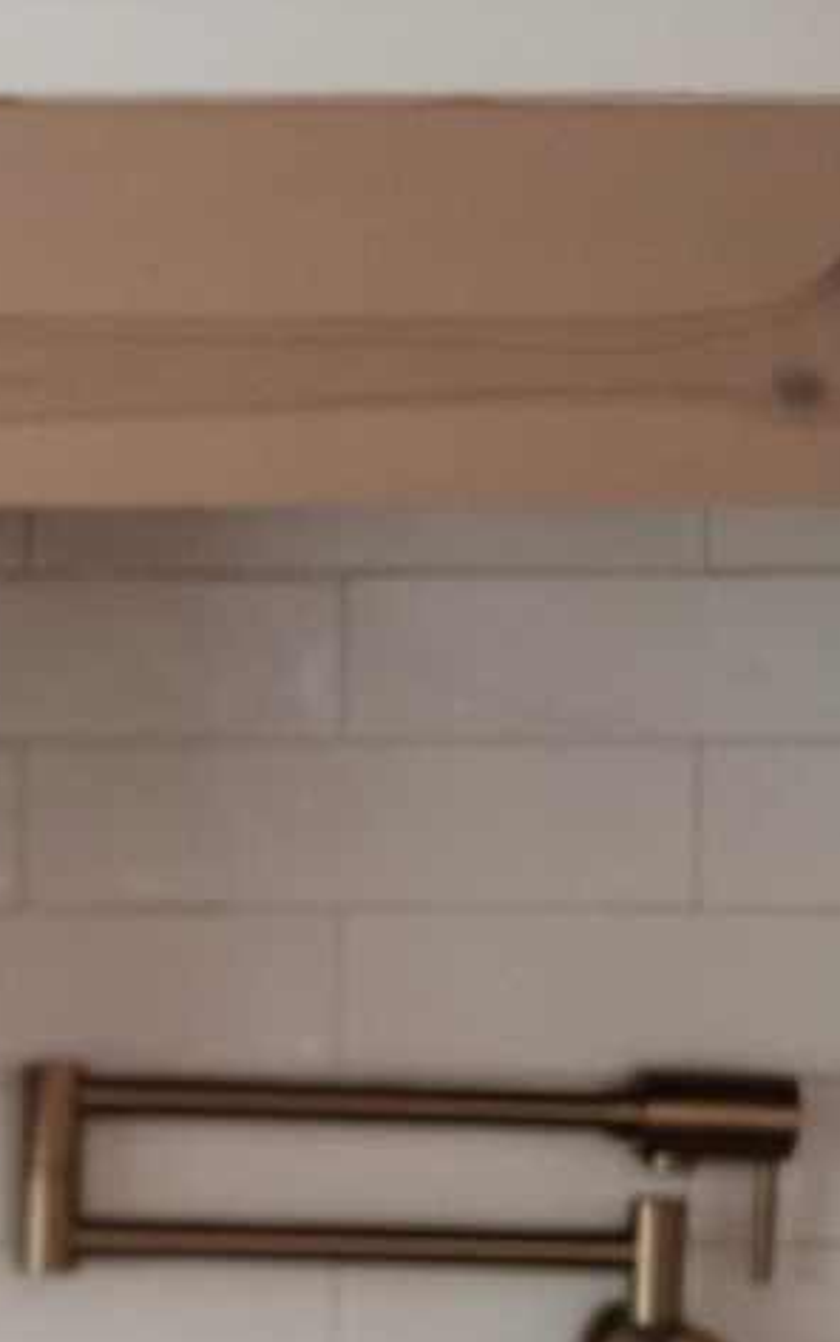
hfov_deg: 4.9
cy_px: 1572
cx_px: -2009
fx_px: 9185
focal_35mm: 251
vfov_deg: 8.3
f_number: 1.4
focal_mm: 35
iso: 1000
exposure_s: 1/250
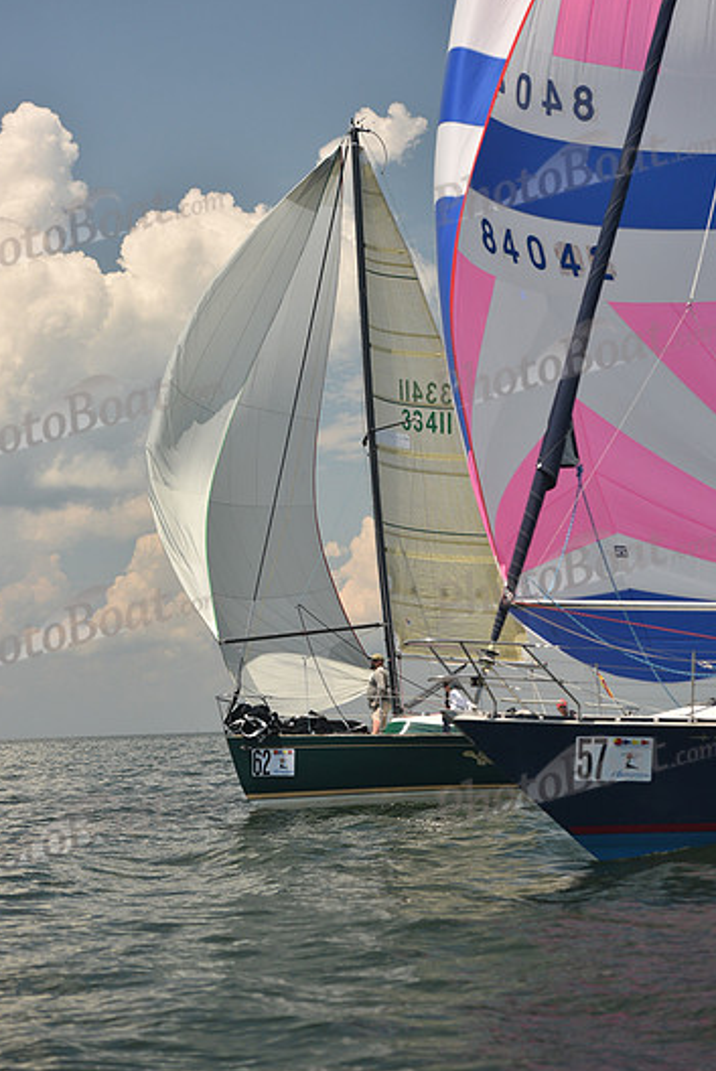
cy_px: 495
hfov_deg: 13.6
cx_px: 330
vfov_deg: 20.2
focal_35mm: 101
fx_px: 3007
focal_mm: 92
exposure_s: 1/2000
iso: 320
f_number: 4
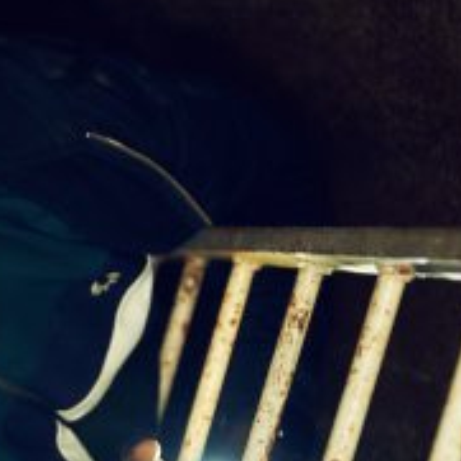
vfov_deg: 8.2
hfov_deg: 8.2
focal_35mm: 212
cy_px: 354
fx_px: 3199
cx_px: -59
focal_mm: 57.9
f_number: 2.8
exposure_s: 1/100
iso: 5000
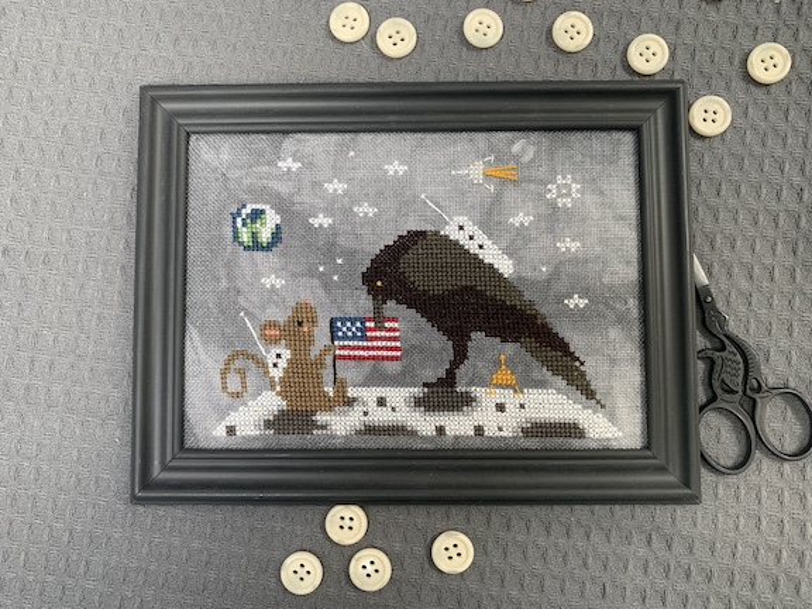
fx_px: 610
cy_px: 304
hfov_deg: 67.3
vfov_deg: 53.1
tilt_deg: -86.5
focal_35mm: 26
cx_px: 406
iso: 100
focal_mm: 4.25
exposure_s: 1/65
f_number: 1.8
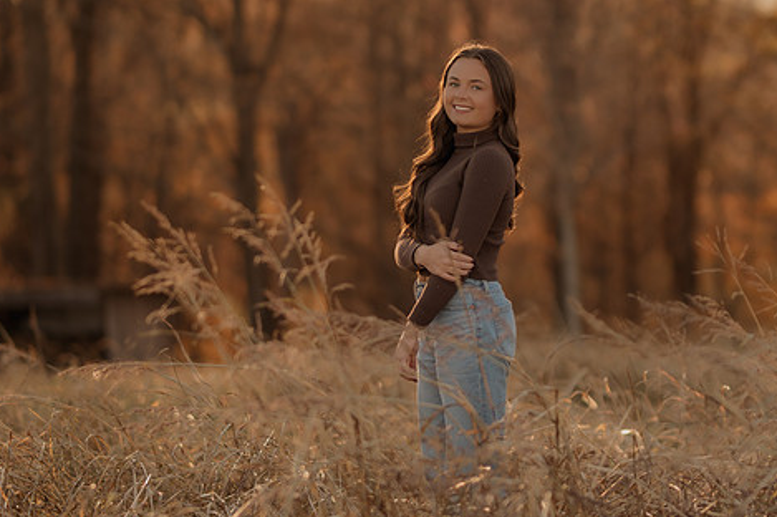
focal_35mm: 157
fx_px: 3386
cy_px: 225
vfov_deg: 8.7
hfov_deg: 13.1
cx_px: 456
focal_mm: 85
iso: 200
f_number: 1.4
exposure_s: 1/1250
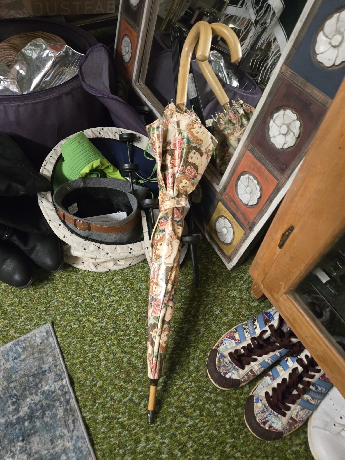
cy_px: 230
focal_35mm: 23
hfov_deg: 58.9
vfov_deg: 73.9
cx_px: 172
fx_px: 306
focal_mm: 5.4
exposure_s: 1/60
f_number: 1.8
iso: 1000
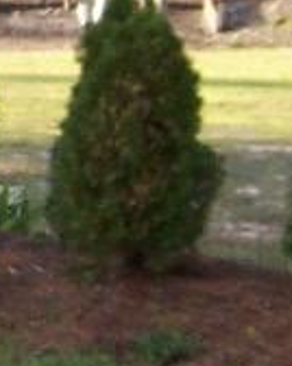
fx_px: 2489
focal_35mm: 230
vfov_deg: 8.4
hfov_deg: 6.6
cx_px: -216
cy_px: 52
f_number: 3.4
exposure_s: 1/180
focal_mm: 5.5
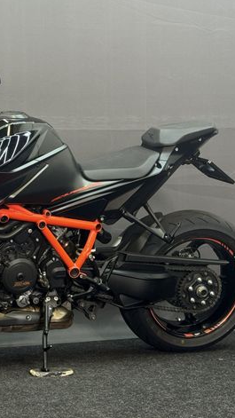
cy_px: 208
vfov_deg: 29.7
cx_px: 12
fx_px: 786
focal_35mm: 71
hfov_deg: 16.7
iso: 125
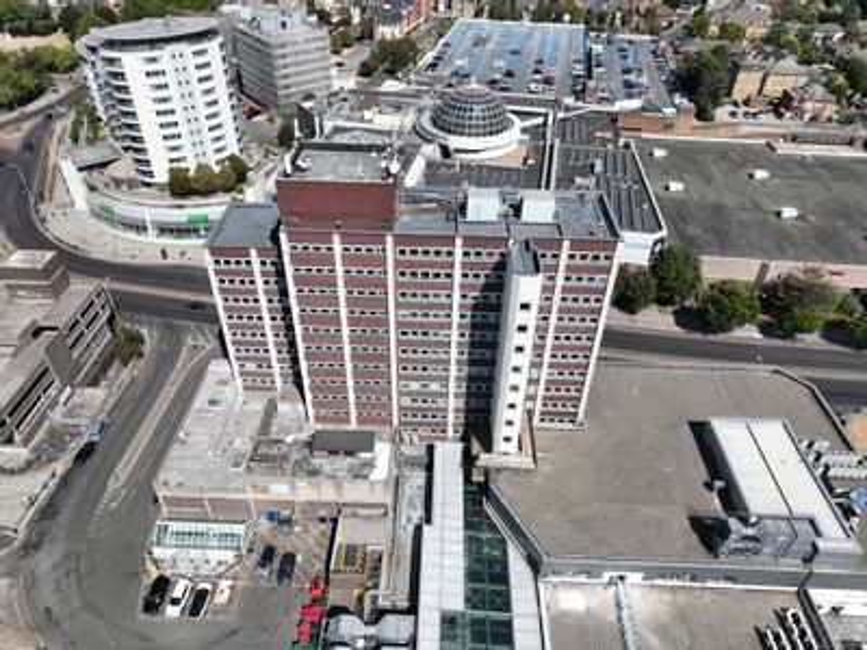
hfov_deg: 71.6
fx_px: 601
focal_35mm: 24
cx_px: 434
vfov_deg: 56.8
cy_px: 325
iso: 100
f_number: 2.8
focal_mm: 12.29
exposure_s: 1/2000
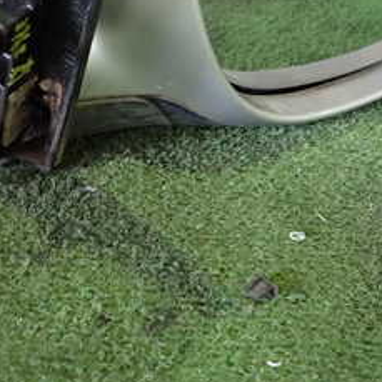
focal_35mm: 58
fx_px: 724
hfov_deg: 29.5
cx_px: 219
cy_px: 87
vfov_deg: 29.0
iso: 640
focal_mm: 4.5
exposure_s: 1/30
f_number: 2
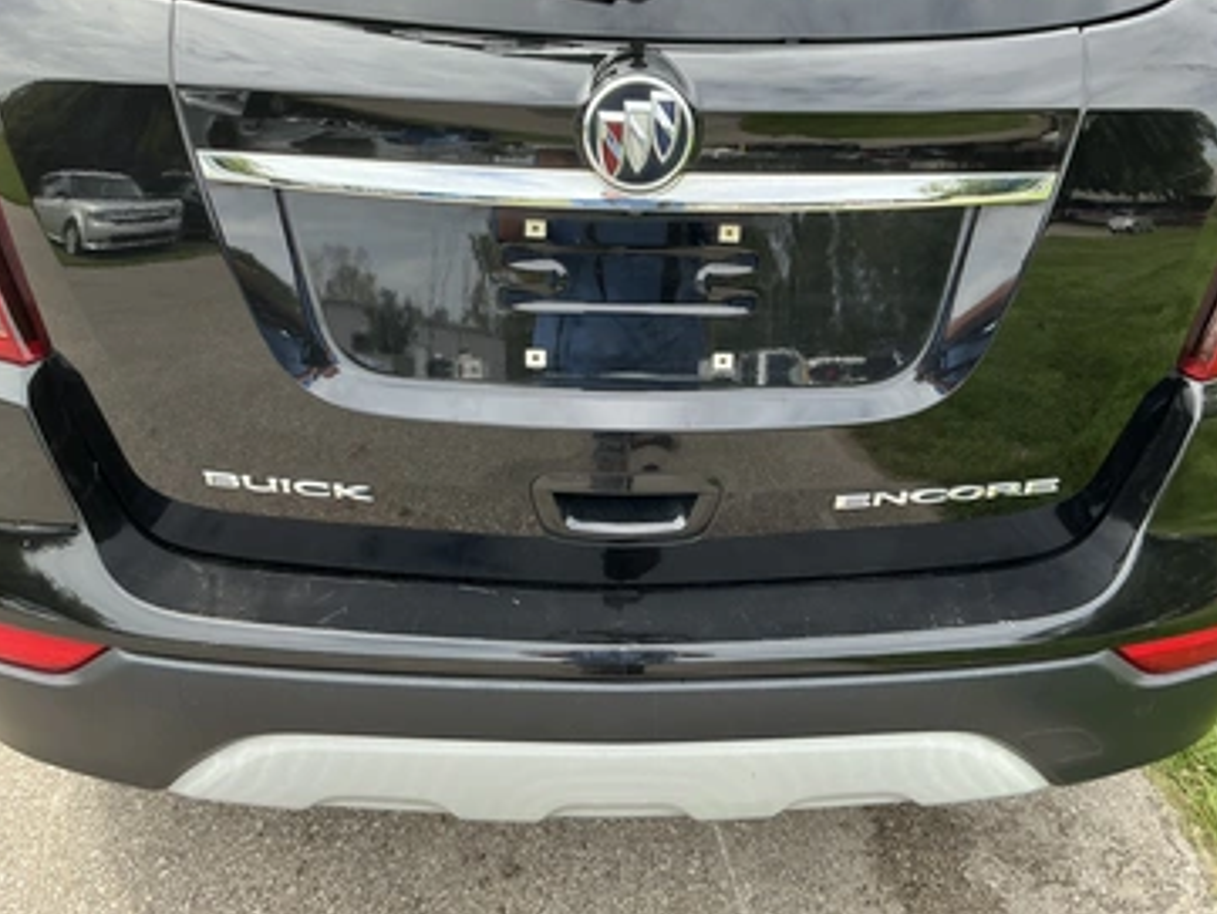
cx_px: 647
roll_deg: -3.1
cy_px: 428
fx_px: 1090
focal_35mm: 31
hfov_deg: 58.3
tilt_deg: -29.6
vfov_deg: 45.4
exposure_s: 1/210
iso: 20
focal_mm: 3
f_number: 1.8
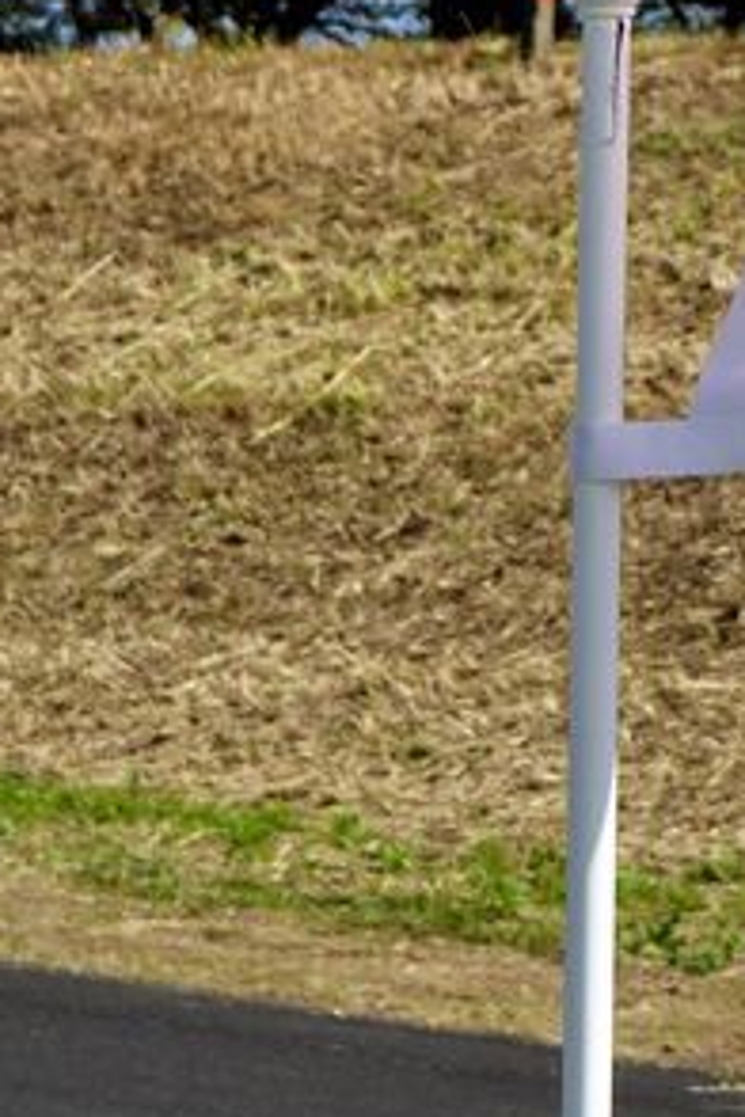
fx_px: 6580
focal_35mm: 212
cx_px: 1034
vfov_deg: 9.3
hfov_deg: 6.4
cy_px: -870
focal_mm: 52
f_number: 11
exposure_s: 1/200
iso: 100
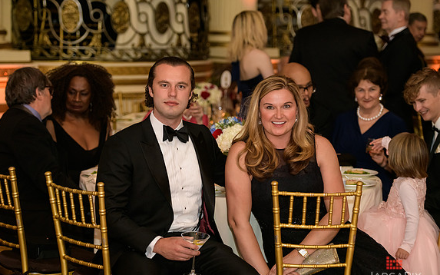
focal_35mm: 98
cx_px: 218
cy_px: 148
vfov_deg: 13.3
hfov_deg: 21.2
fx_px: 1175
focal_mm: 95
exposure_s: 1/125
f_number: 3.2
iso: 1600
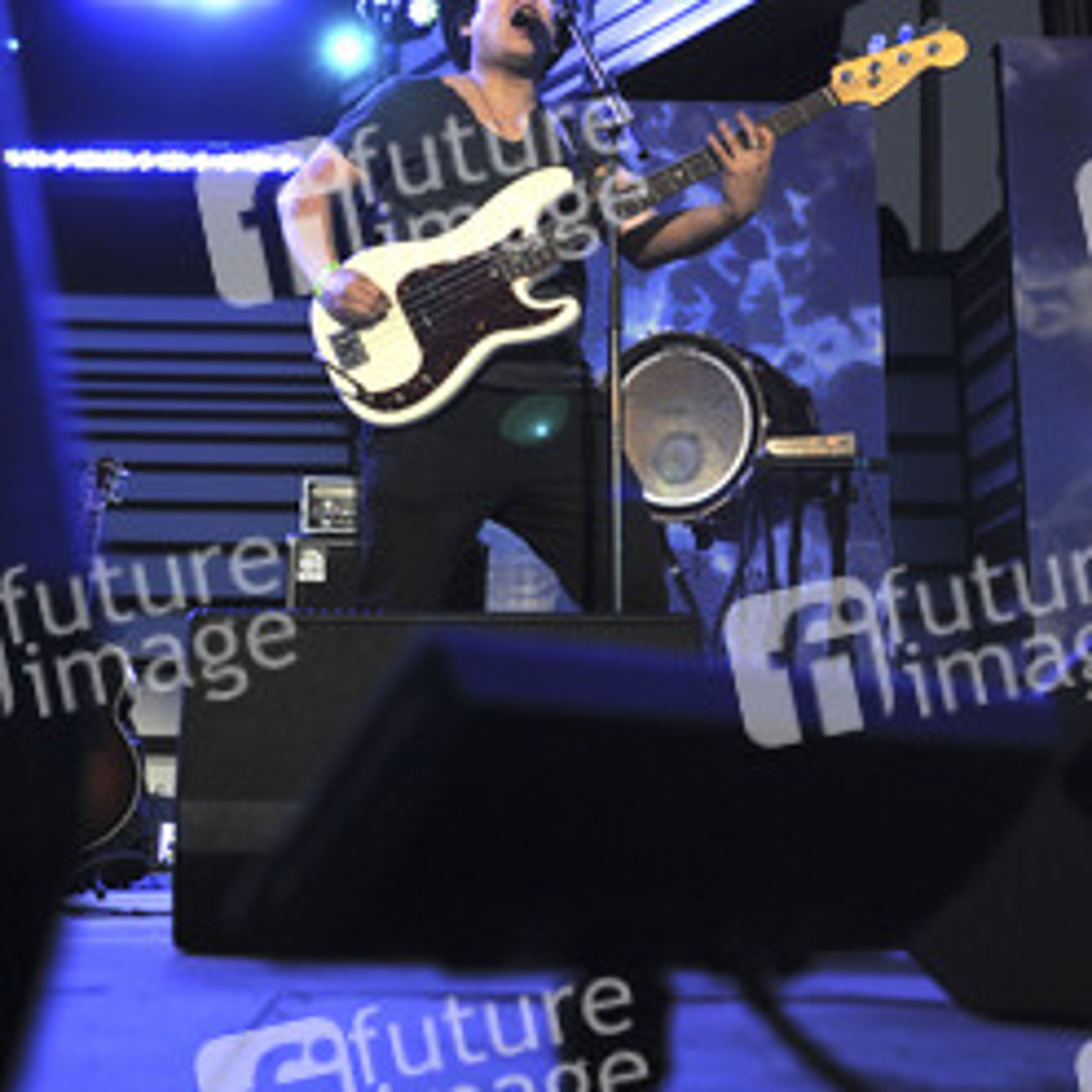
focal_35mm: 48
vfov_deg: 35.2
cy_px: 423
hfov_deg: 35.4
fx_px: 1713
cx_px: 553
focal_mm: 35
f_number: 2.8
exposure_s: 1/400
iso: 1250
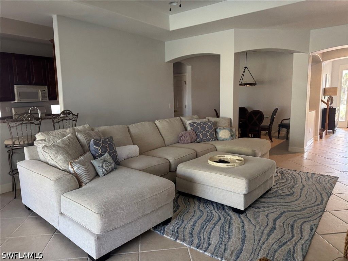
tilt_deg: -6.6
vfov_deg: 56.8
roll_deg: +1.1
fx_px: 241
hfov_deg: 71.6
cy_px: 130
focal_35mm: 24
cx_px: 174
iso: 320
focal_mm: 6.76
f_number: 1.78
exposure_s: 1/60
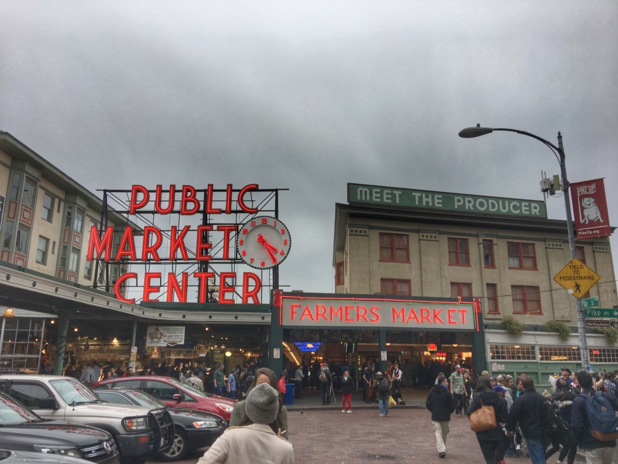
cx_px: 309
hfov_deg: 61.7
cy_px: 232
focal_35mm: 29
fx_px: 518
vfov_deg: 48.2
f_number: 2.2
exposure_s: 1/181
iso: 25
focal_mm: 4.15
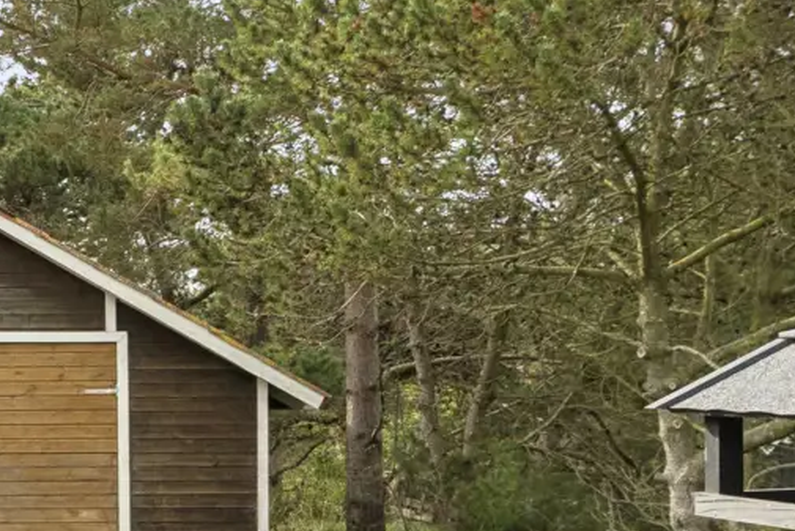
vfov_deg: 14.1
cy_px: 227
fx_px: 2140
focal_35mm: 97
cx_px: -372
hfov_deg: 18.7
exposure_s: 1/200
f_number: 8
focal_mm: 17
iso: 200
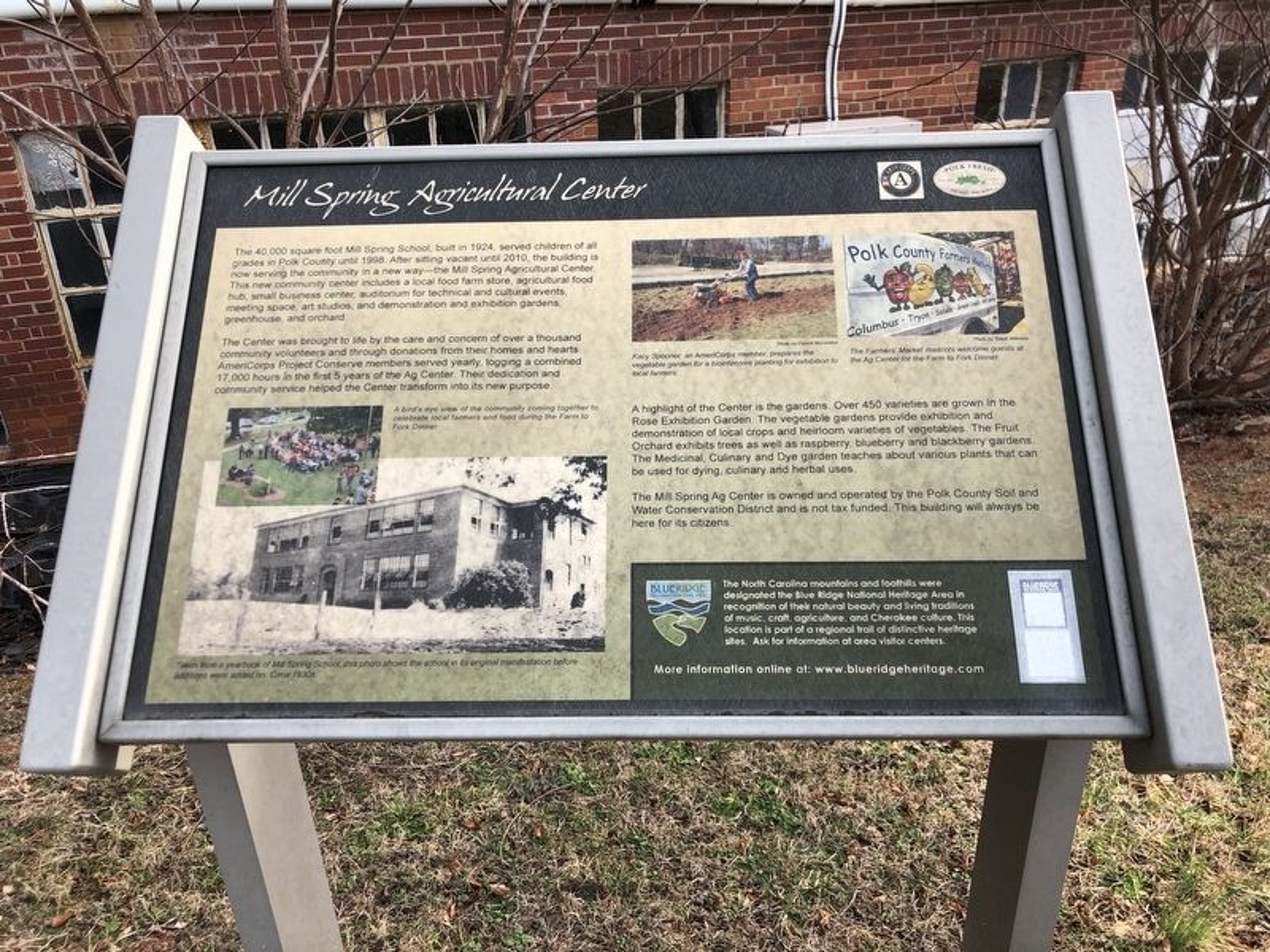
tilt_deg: -27.9
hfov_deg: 63.4
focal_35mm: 28
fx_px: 1027
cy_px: 476
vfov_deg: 49.7
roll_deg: +1.2
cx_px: 635
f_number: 1.8
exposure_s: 1/495
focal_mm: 4
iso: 20
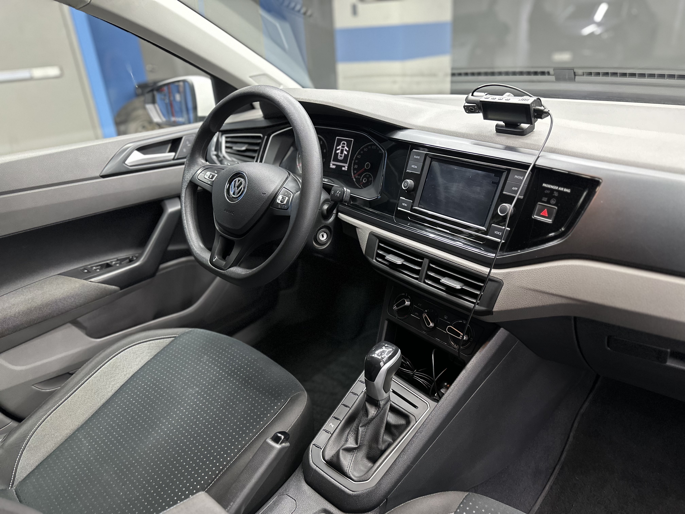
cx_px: 342
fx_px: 475
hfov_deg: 71.6
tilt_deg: -23.9
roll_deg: +4.3
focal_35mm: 24
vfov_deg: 56.8
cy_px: 257
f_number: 1.78
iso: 640
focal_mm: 6.86
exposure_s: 1/50
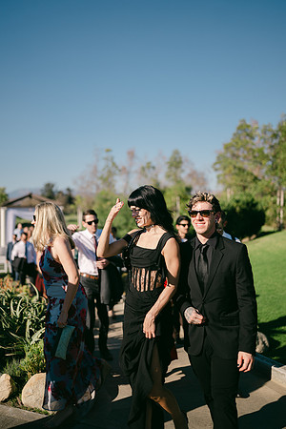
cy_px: 214
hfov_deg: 37.9
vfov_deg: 54.4
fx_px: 417
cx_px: 143
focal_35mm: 35
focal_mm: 35
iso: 64
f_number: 1.2
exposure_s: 1/10000
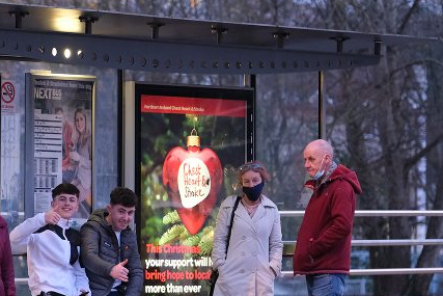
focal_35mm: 253
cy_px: 181
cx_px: 57
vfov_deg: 5.4
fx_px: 3114
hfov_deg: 8.1
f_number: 2.8
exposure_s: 1/70
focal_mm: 94.5
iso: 3200
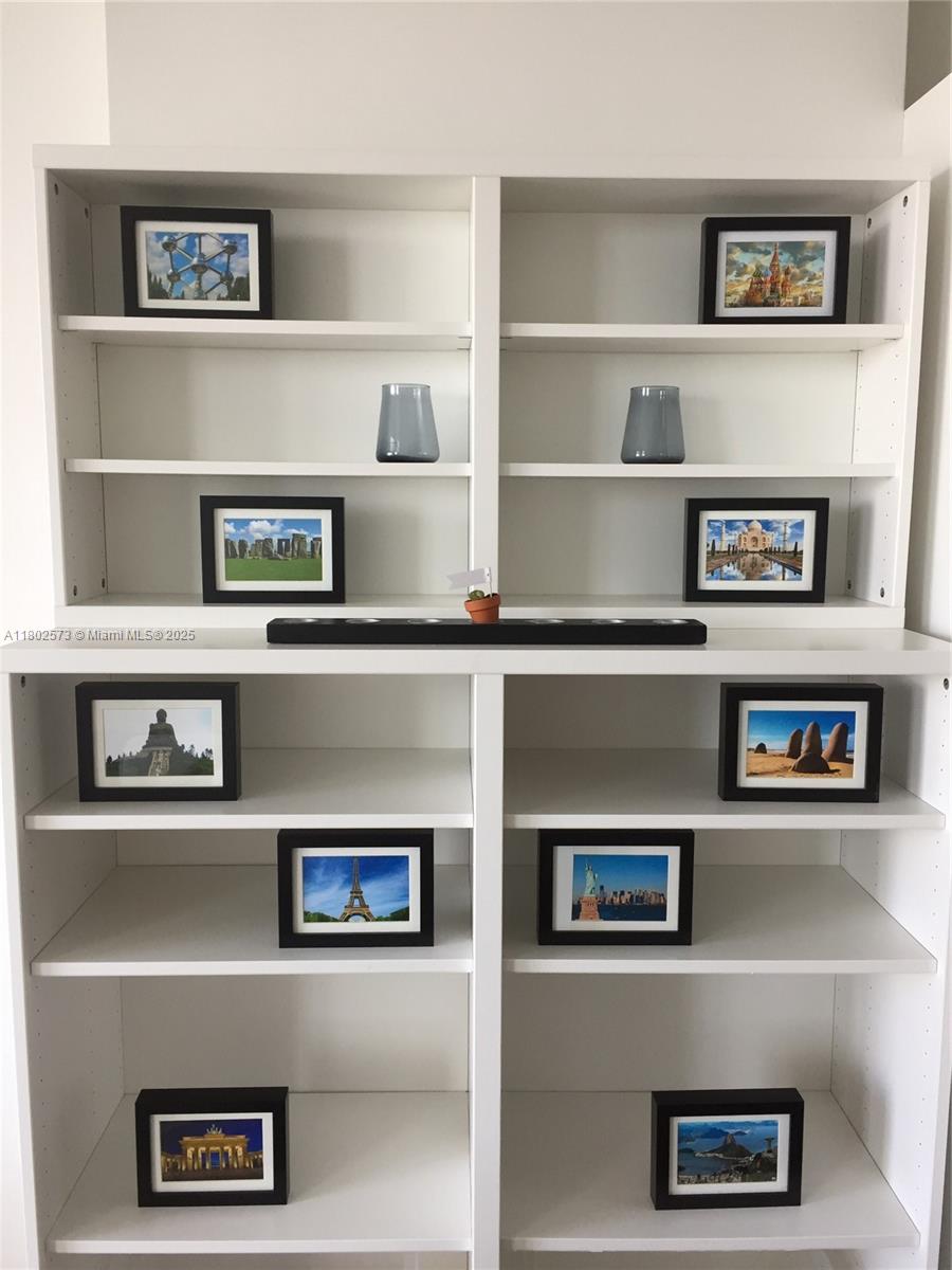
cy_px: 635
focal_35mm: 29
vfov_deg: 61.7
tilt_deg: -7.4
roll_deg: +0.2
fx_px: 1063
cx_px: 476
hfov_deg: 48.2
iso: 40
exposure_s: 1/40
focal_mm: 4.15
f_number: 2.2
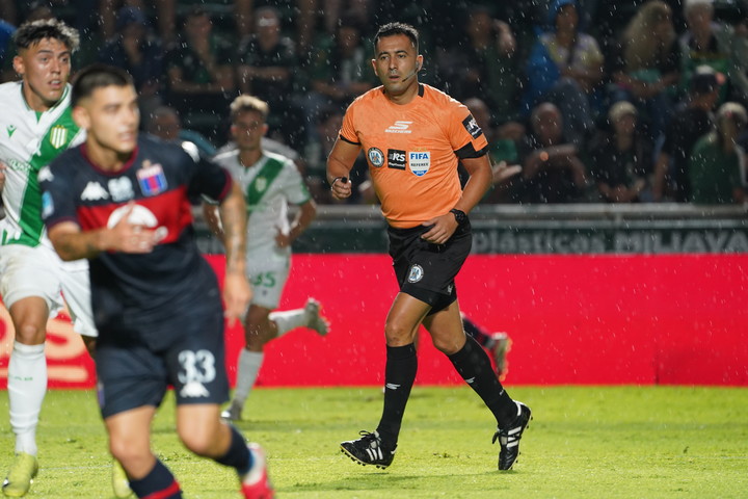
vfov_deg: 2.3
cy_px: 250
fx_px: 12466
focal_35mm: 600
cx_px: 374
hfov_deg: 3.4
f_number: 6.3
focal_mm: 600
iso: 3200
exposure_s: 1/320
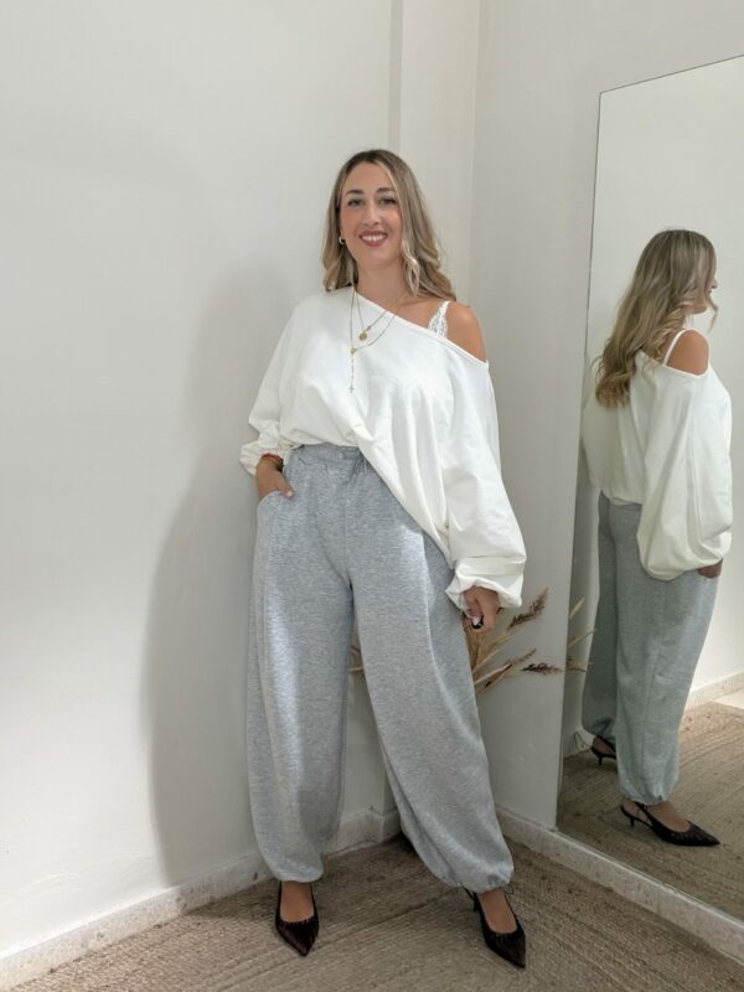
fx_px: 860
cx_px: 372
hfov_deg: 46.8
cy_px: 496
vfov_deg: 60.0
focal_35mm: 30
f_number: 1.9
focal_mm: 2.71
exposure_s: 1/76
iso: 80
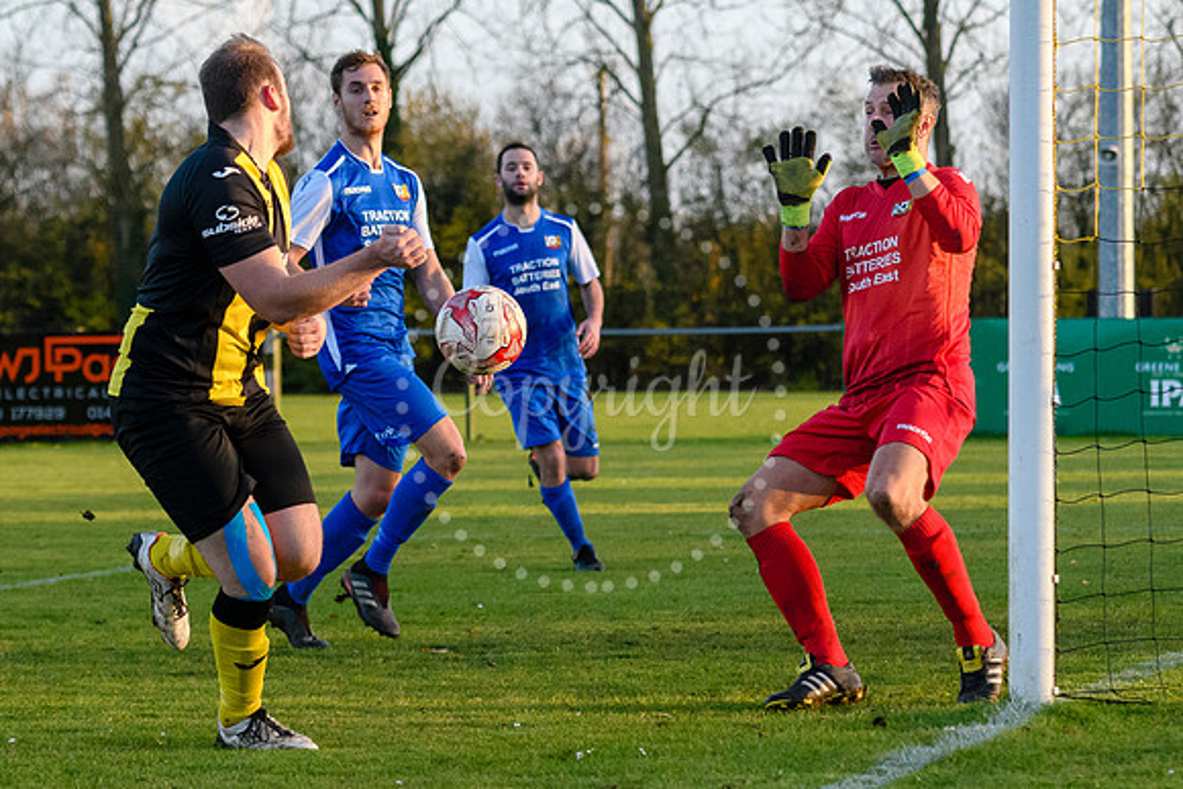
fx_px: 6098
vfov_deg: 7.4
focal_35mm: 186
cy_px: 359
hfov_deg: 11.1
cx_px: 550
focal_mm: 82
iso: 2000
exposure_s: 1/2000
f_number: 4
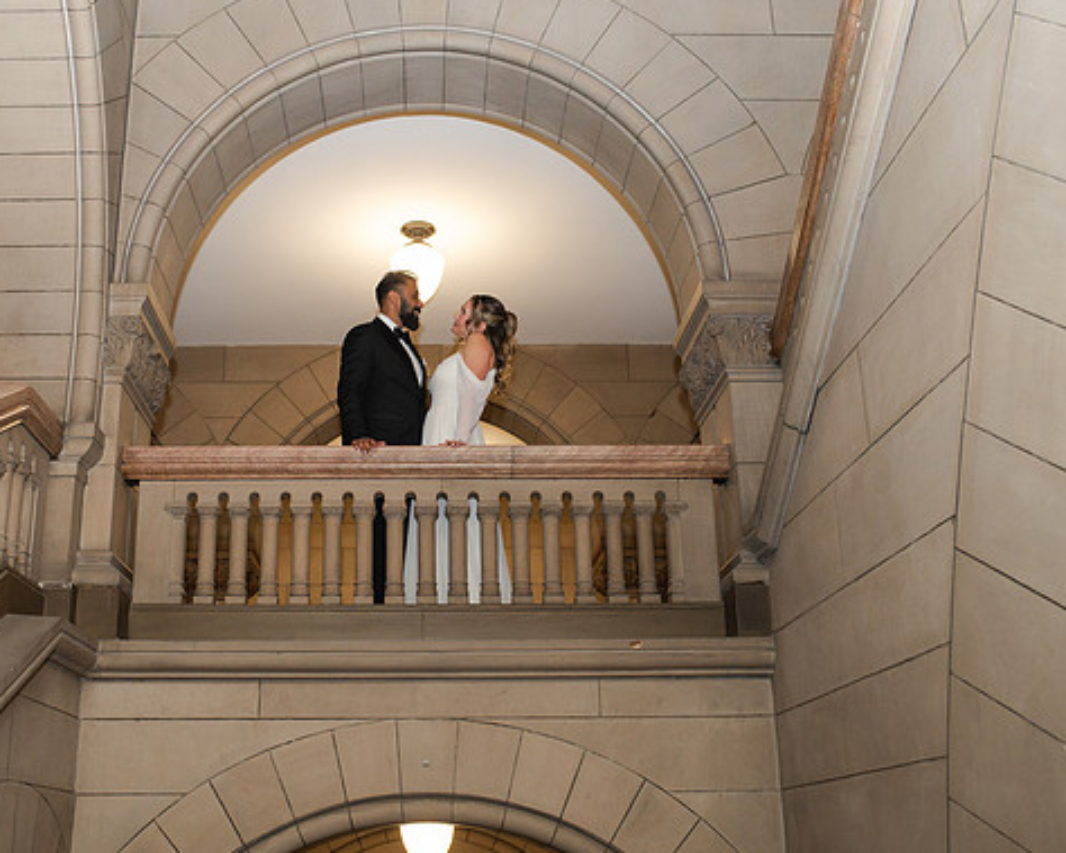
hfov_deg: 44.6
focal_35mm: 41
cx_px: 425
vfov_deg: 36.5
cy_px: 423
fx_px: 1293
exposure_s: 1/200
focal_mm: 35
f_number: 3.5
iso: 1000
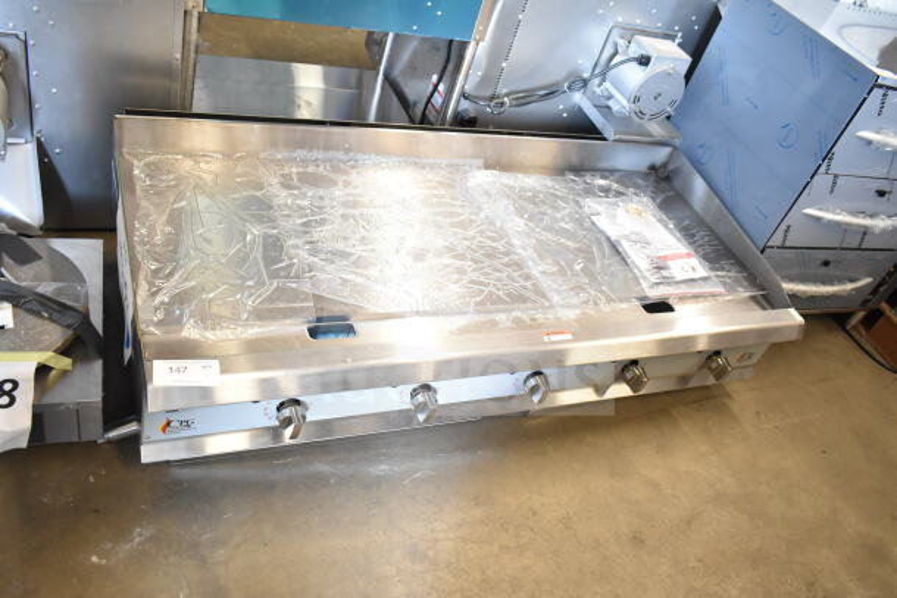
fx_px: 748
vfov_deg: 43.6
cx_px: 448
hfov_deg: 61.9
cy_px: 299
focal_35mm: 30
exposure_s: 1/40
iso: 1600
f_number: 3.8
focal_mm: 20
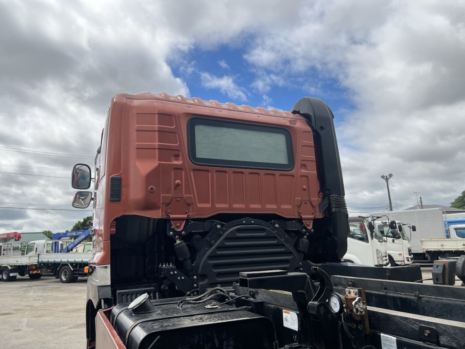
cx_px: 232
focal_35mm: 26
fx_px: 349
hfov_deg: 67.3
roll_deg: +5.4
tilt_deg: +10.9
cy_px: 174
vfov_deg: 53.1
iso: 50
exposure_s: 1/3571
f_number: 1.5
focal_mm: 5.7
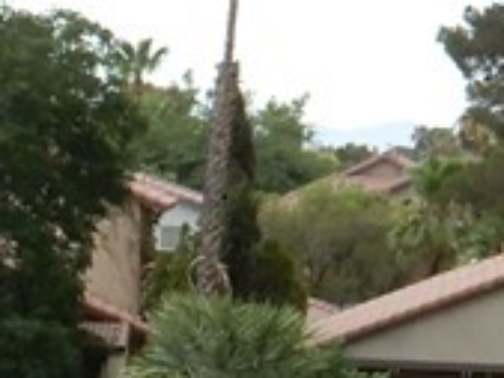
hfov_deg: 6.5
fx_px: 4415
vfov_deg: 4.9
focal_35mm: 303
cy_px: 643
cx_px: -146
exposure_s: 1/320
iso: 80
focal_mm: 8.9
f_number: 4
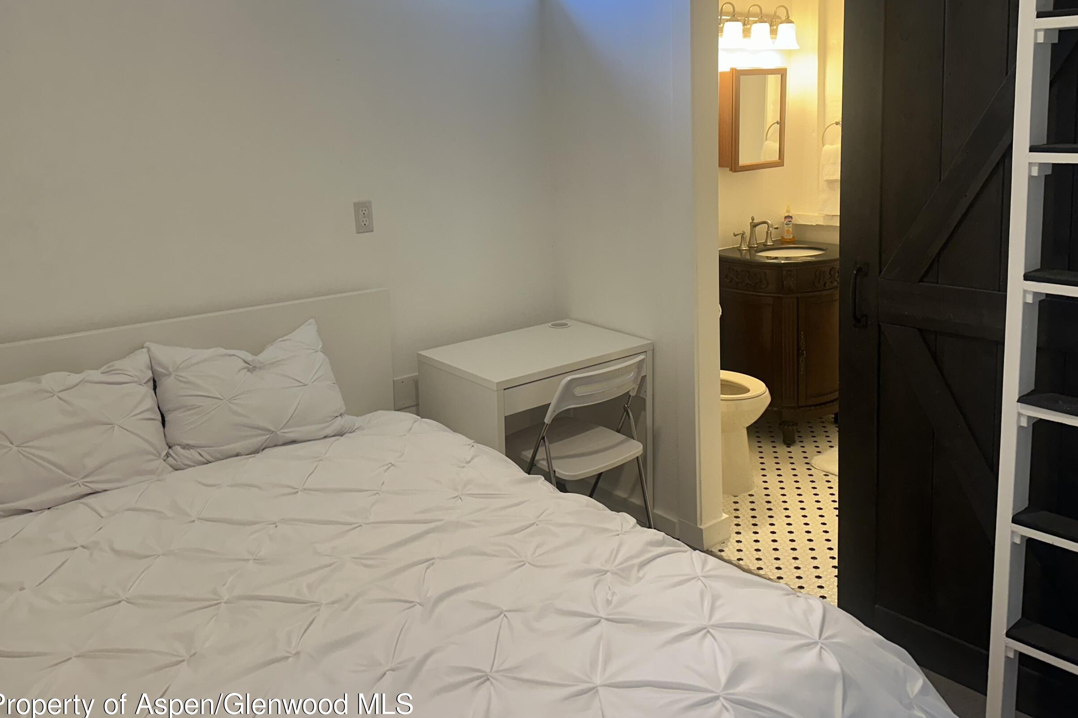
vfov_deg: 41.8
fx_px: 928
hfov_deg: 60.3
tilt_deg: -9.2
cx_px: 563
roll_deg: +1.9
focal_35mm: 31
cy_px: 248
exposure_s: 1/120
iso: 160
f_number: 1.78
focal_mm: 6.86
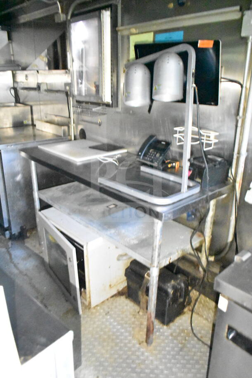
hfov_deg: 48.0
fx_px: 283
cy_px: 189
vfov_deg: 67.4
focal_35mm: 27
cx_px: 126
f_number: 3.5
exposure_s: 1/13
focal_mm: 18
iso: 25600
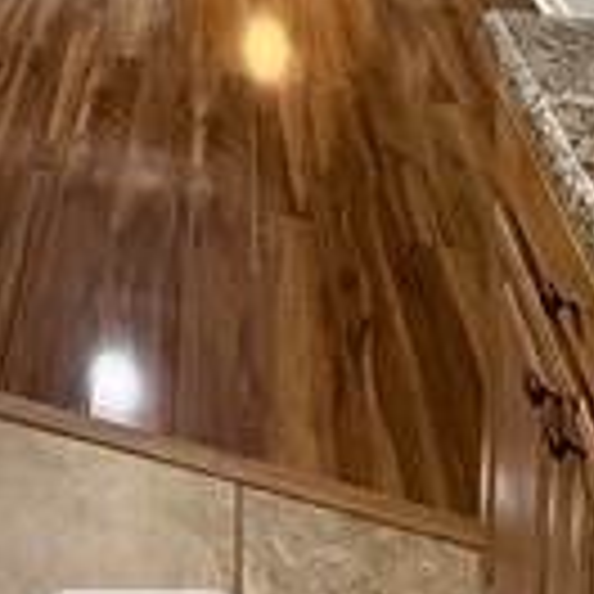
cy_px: -356
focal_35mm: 47
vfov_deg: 24.9
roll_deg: +1.3
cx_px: -65
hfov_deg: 31.8
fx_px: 912
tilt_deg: -5.0
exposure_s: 1/60
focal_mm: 2.22
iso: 400
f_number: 2.2
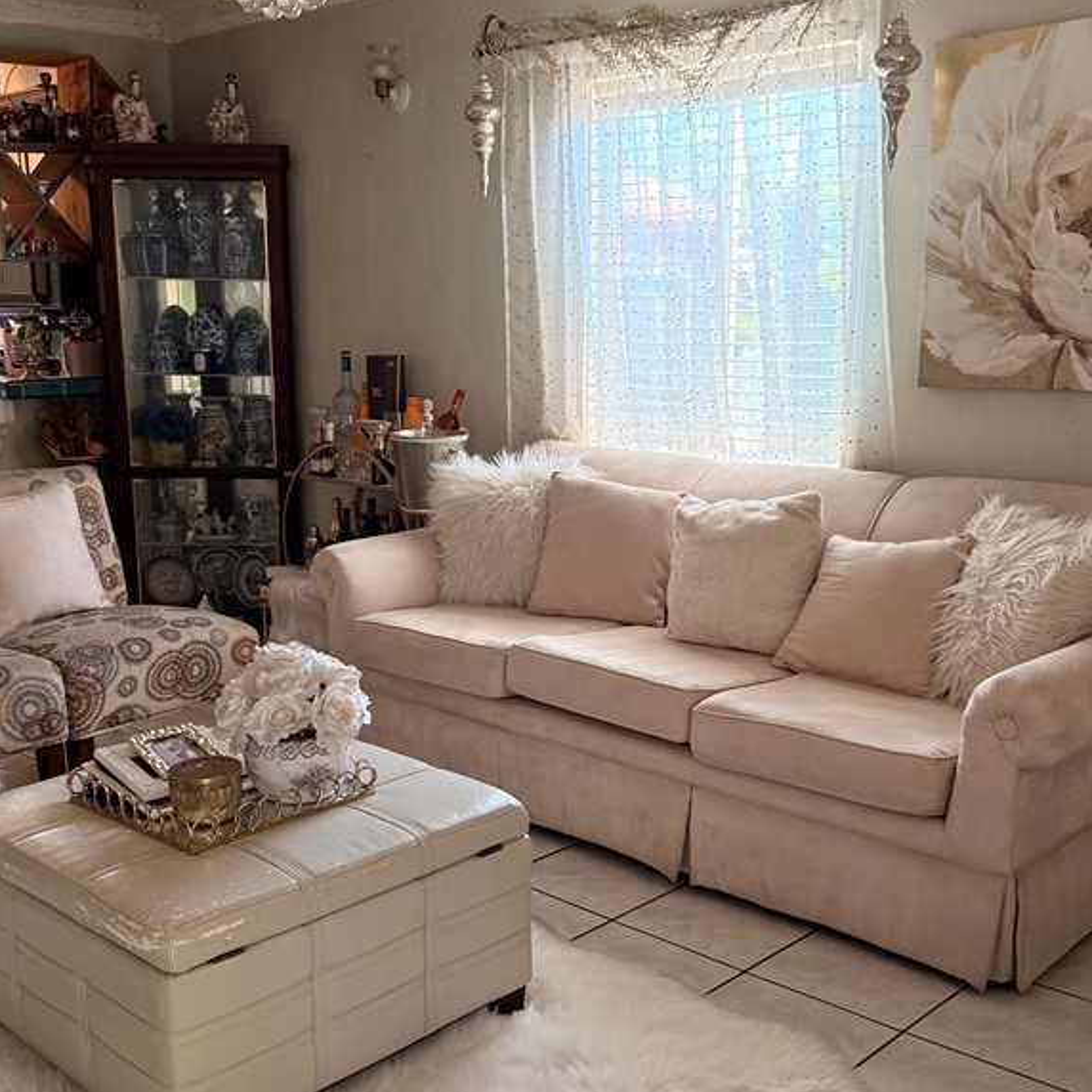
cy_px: 634
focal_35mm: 38
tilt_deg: -13.9
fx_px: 1356
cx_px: 515
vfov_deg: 43.7
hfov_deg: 43.8
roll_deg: +0.5
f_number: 1.78
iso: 250
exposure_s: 1/60
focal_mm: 6.76
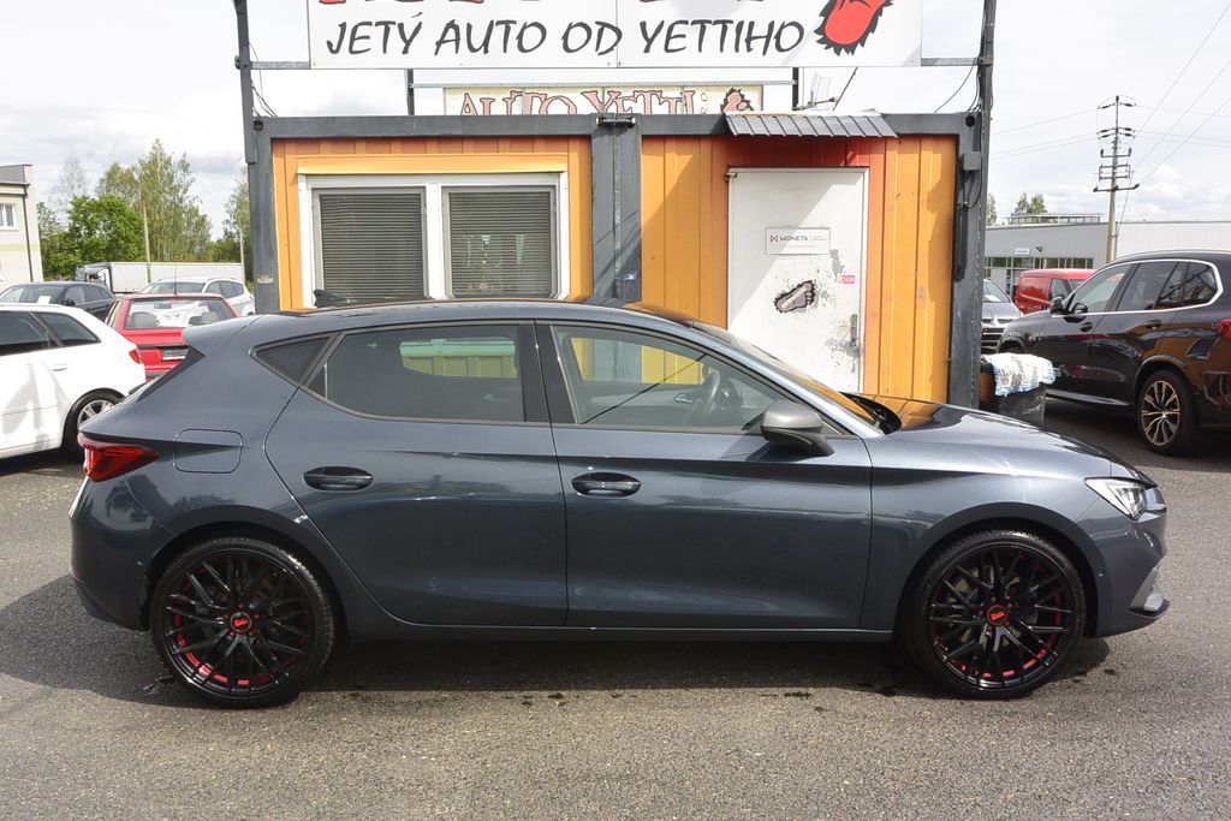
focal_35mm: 28
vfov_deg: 46.4
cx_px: 616
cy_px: 410
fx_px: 958
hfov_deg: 65.5
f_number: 8
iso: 160
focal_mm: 10.7
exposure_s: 1/250
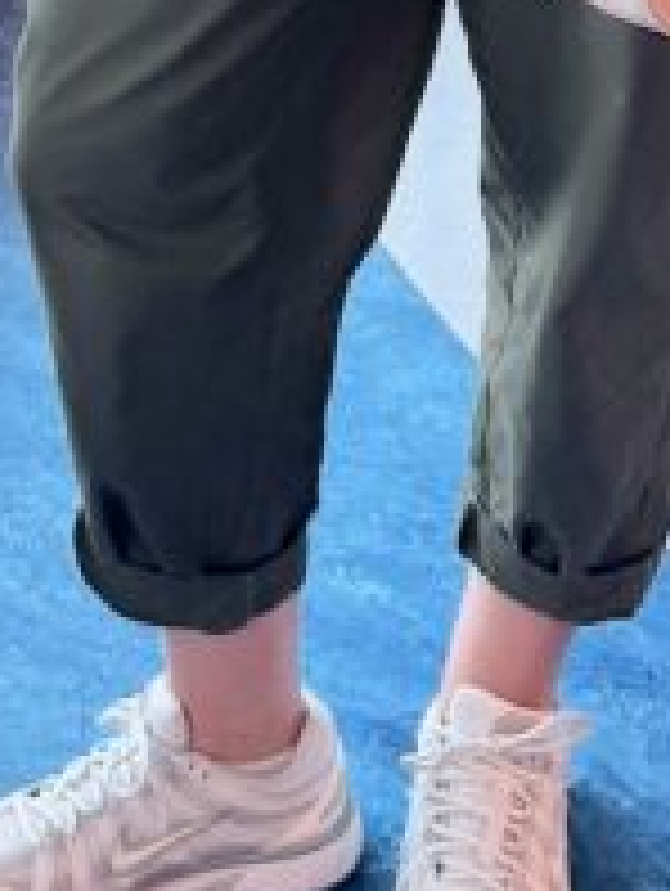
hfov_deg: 11.9
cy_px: -459
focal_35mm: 124
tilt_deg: -19.5
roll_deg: +0.6
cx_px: 103
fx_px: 3193
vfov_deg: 14.7
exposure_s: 1/100
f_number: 1.78
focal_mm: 6.76
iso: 80
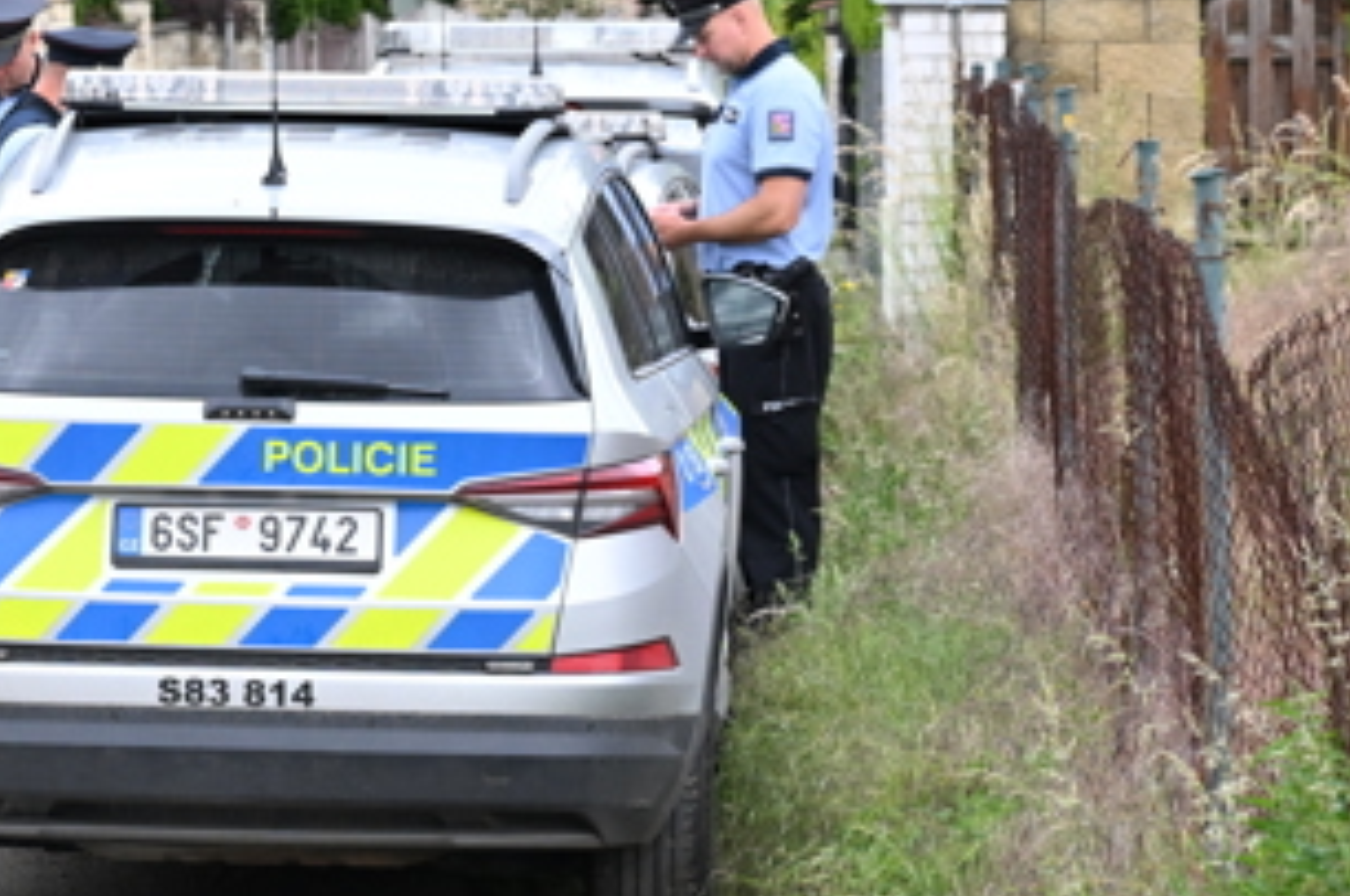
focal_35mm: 237
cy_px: 324
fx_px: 8873
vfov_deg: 5.8
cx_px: -115
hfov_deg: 8.6
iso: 1250
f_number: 5.6
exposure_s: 1/500
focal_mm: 70
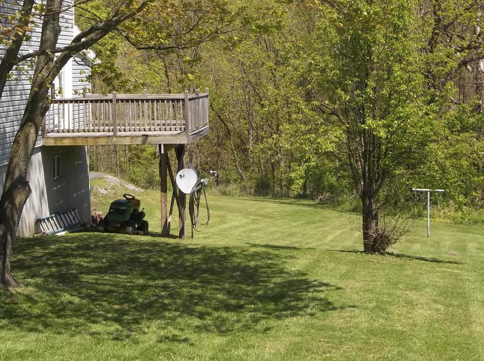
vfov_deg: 22.8
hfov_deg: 30.8
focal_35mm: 63
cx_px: 249
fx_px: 879
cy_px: 66
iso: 80
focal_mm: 6.6
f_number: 10.1
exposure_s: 1/100
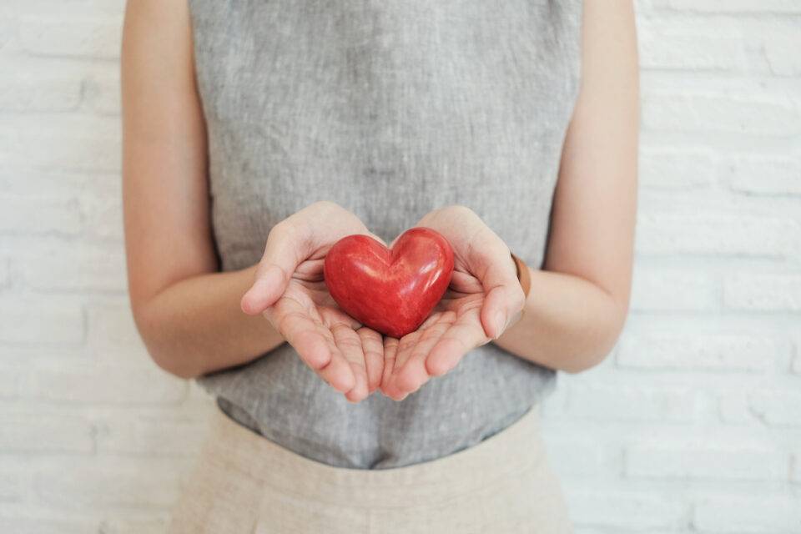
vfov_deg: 32.6
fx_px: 912
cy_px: 267
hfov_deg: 47.4
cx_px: 400
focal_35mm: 41
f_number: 2.8
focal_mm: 27
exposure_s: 1/120
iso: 400
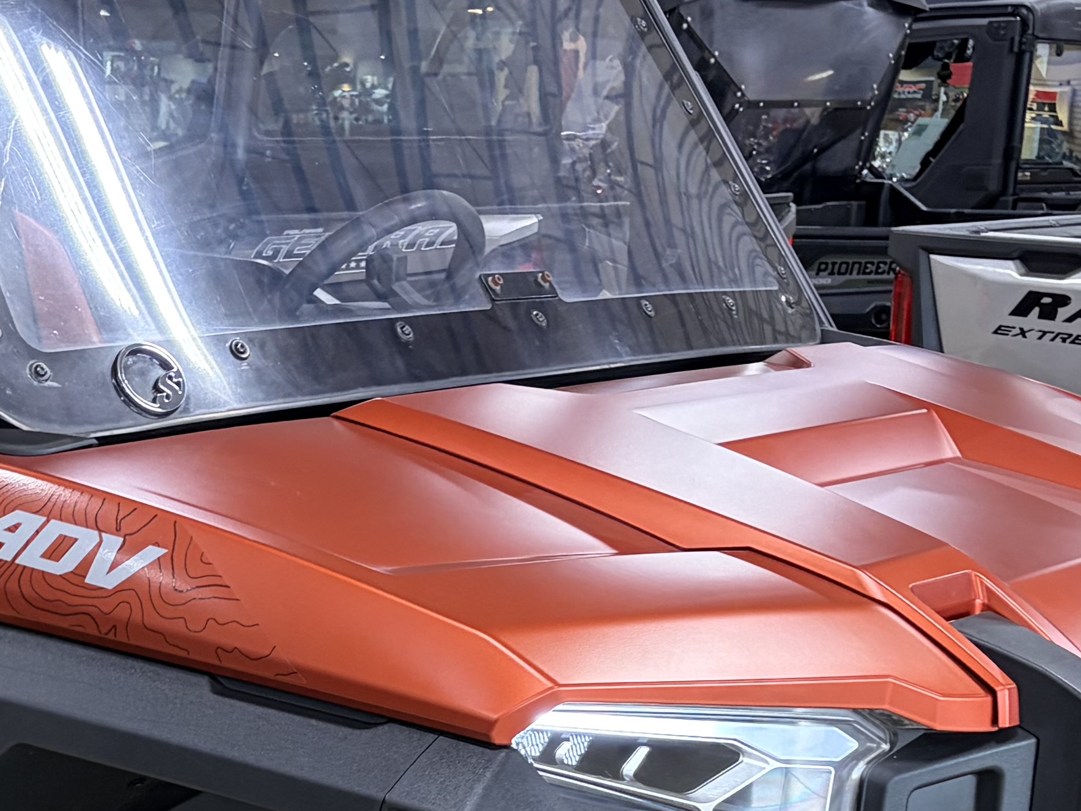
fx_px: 2623
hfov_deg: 22.8
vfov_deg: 17.1
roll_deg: +0.0
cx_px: 161
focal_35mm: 84
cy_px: 871
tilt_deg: -15.2
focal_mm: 5.96
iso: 160
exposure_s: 1/60
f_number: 1.6
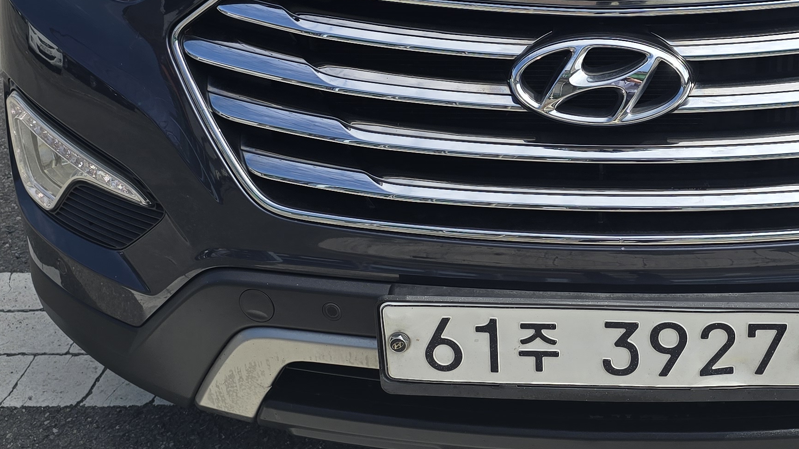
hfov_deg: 35.3
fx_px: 1229
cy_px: 66
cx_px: 588
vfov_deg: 20.4
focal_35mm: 58
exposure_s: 1/688
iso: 12
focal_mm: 6.3
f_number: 1.7
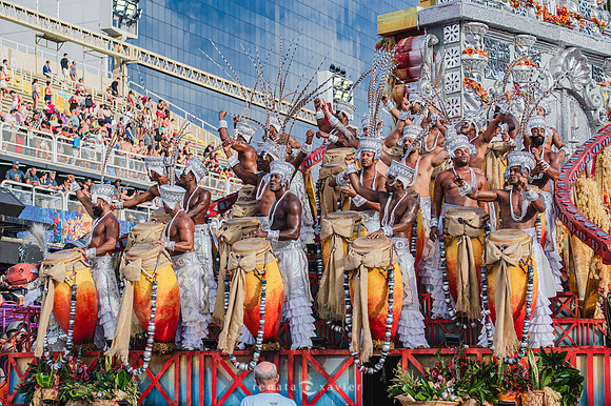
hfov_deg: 23.9
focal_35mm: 85
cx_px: 306
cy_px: 203
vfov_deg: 16.1
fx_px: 1442
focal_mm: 85
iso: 400
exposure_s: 1/1600
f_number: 5.6
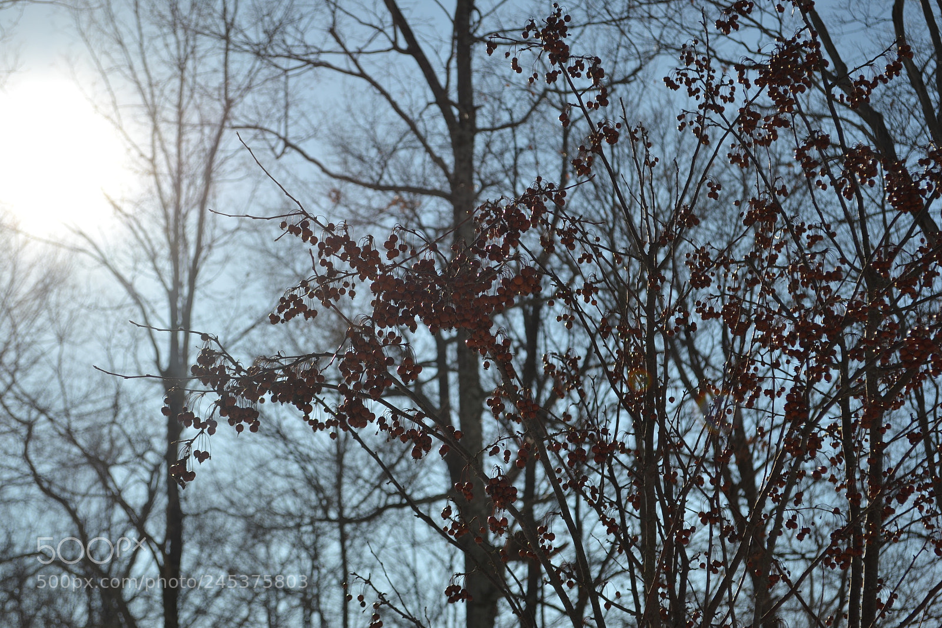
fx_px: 1766
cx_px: 471
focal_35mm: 68
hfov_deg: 29.9
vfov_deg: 20.2
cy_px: 314
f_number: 5.6
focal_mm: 45
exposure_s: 1/800
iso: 100
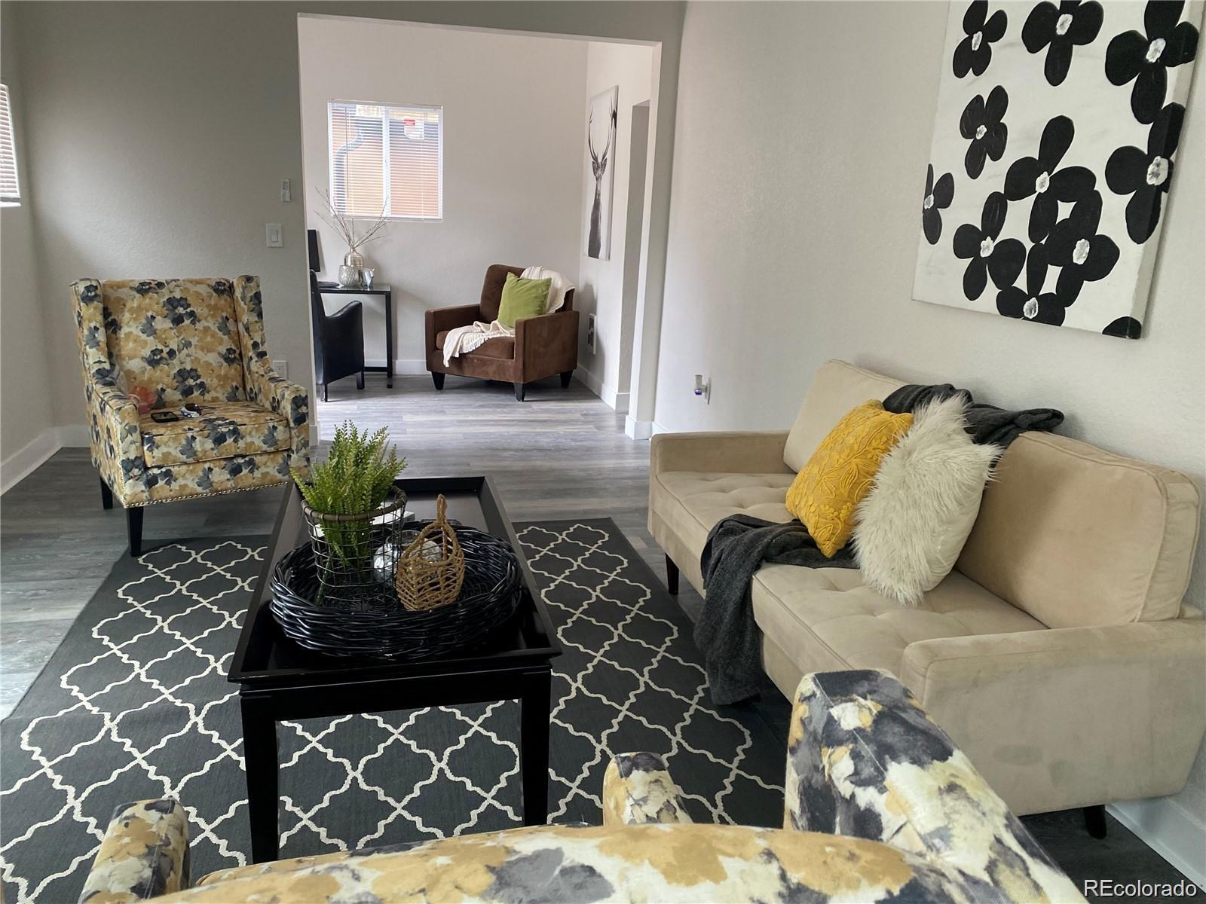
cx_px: 603
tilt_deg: -15.4
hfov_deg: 67.3
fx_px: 906
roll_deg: -1.1
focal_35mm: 26
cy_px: 452
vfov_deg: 53.1
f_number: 1.8
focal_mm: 4.25
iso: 125
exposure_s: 1/100
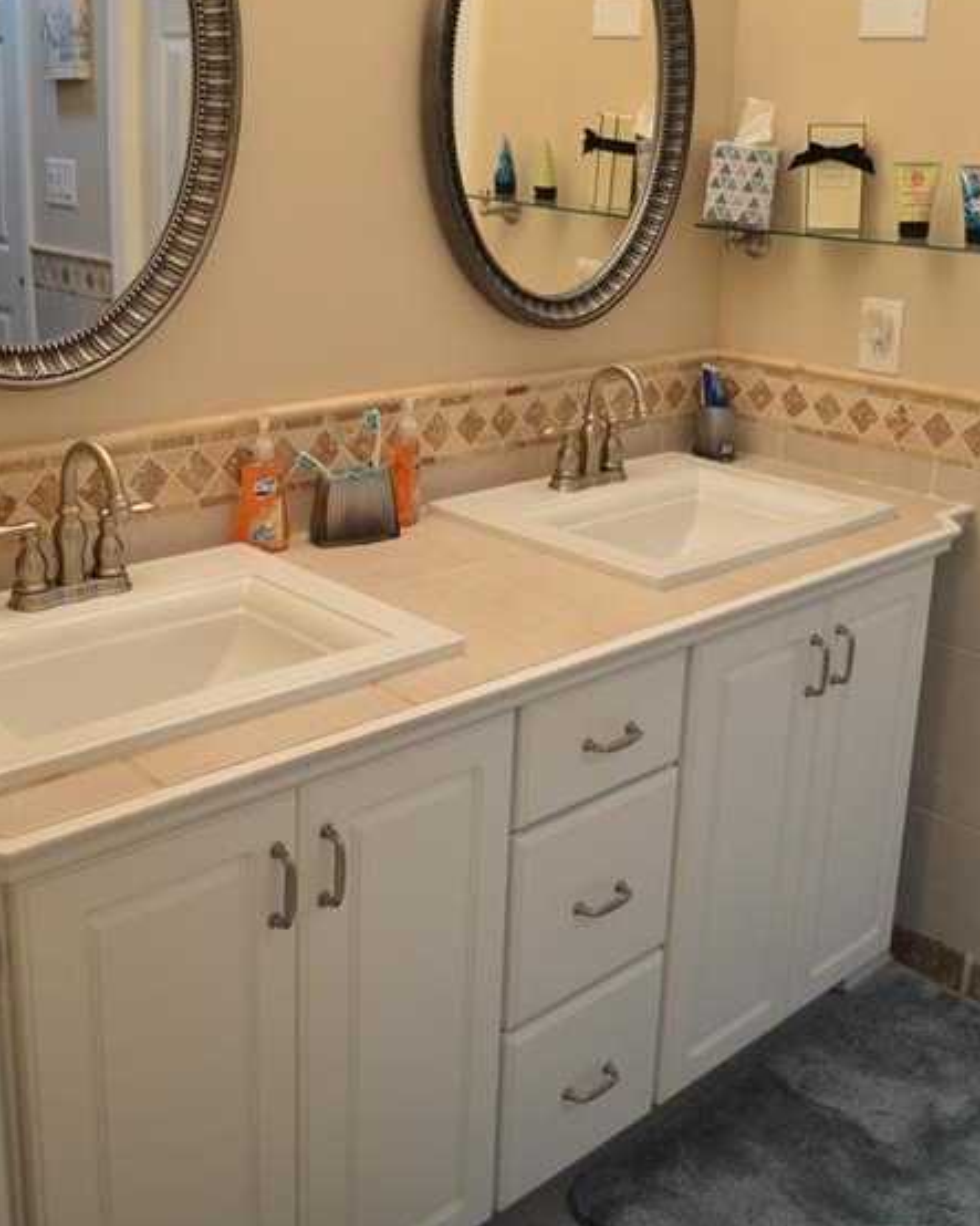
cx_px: 449
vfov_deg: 46.3
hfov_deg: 38.2
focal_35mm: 39
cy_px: 434
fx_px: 1414
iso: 400
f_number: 3.8
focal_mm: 20
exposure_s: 1/50
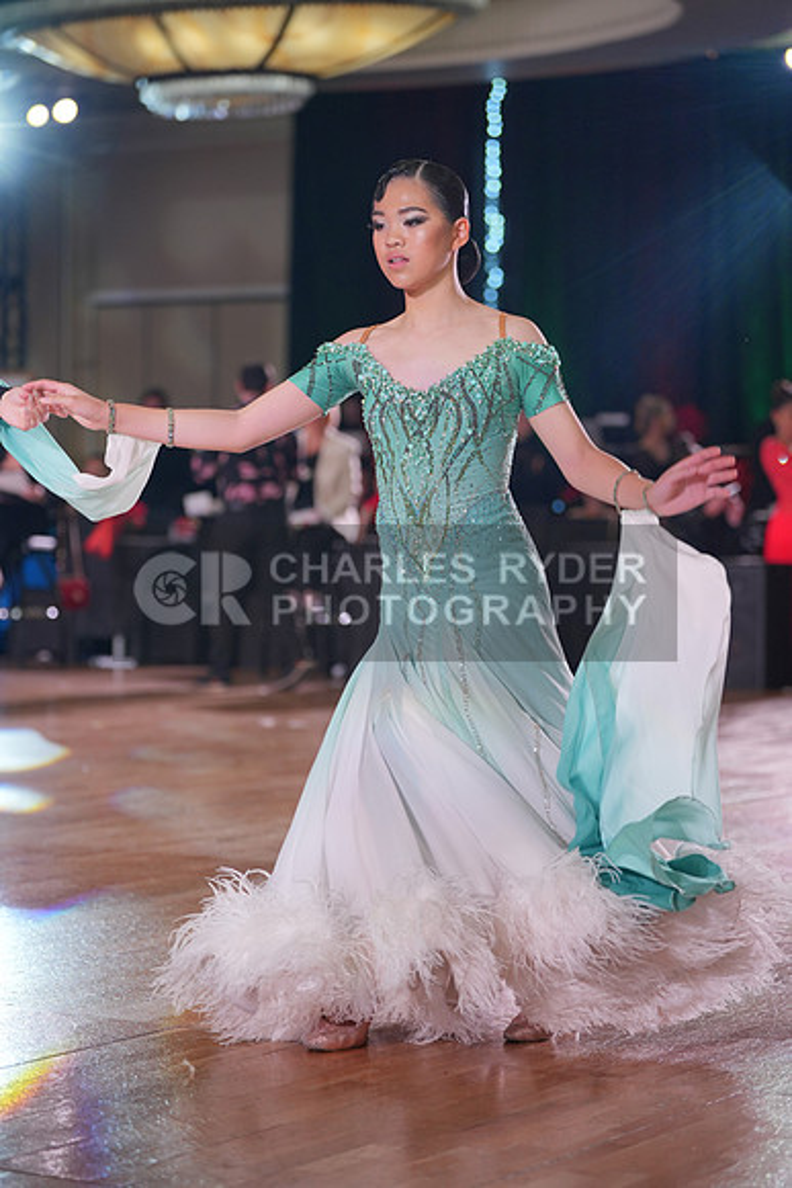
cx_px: 396
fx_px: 3034
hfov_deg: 14.9
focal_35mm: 92
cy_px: 594
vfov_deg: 22.1
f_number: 2.8
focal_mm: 92
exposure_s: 1/400
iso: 800
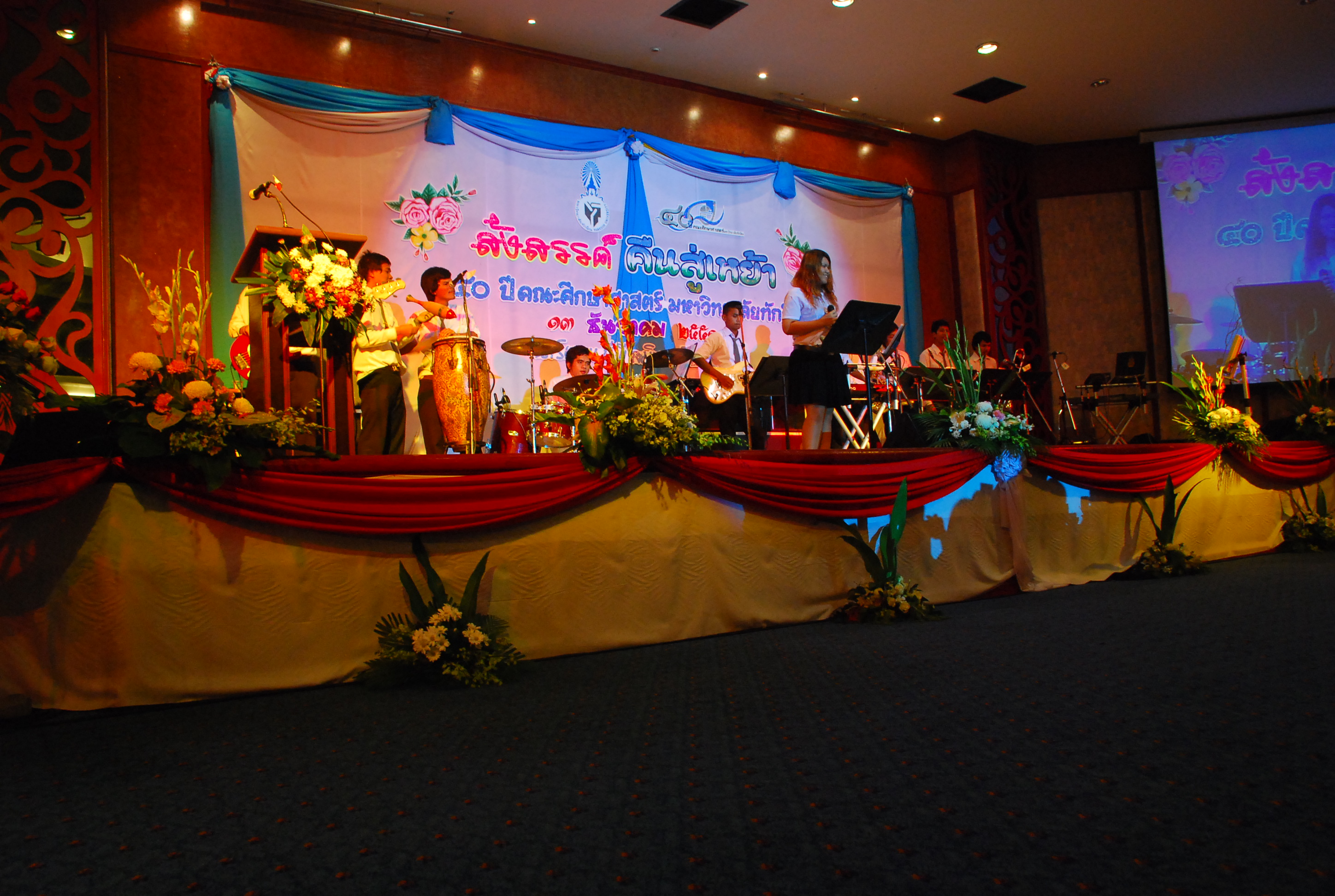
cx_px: 668
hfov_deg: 61.8
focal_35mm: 30
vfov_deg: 43.8
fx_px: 1115
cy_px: 448
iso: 1000
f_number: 5.6
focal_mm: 20
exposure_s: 1/20
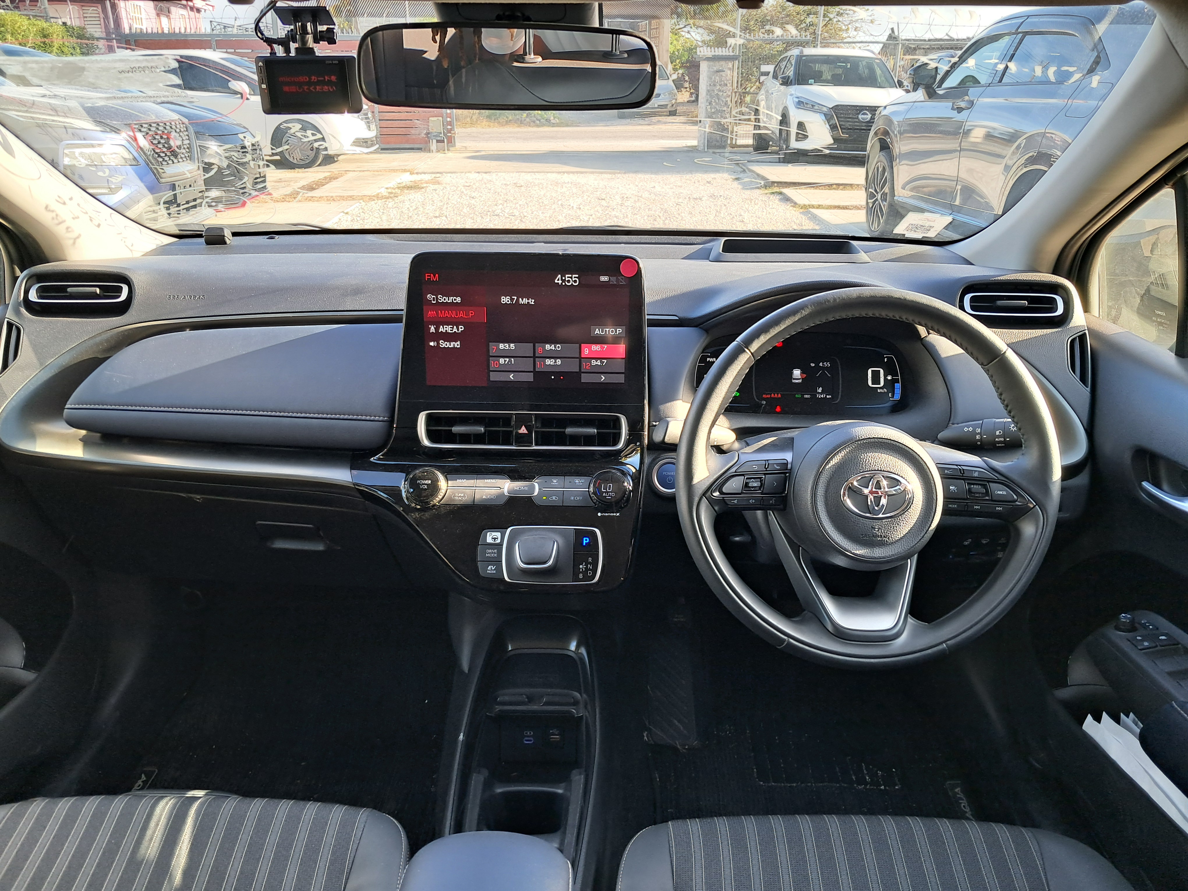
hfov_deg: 65.3
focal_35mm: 27
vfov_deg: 51.4
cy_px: 446
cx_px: 594
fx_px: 927
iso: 50
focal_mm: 4
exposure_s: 1/60
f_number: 1.8
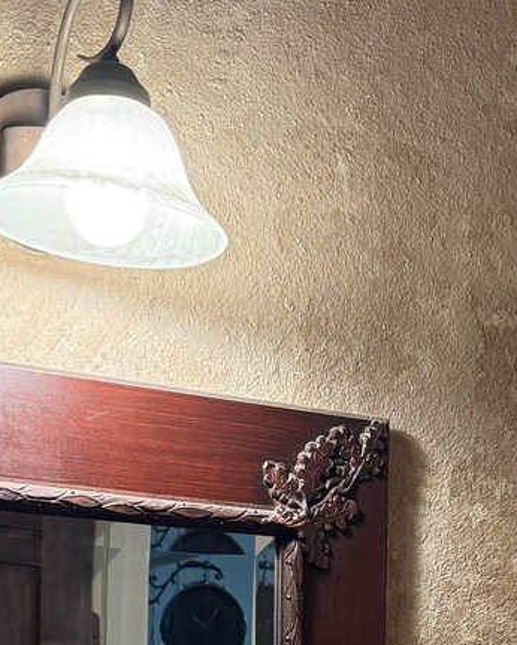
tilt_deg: -0.6
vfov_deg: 22.5
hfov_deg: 19.7
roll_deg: -2.0
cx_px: 300
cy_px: 775
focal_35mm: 78
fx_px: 1491
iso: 400
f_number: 1.78
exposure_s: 1/120
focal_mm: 6.76
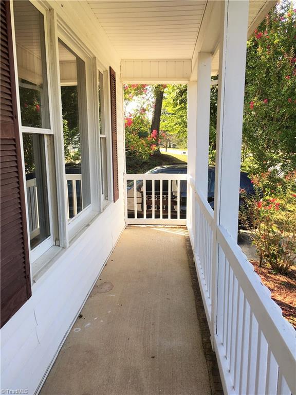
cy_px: 198
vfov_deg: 61.7
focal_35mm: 29
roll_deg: -0.6
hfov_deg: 48.2
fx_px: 331
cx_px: 148
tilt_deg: -11.6
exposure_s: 1/251
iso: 25
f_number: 2.2
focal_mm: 4.15
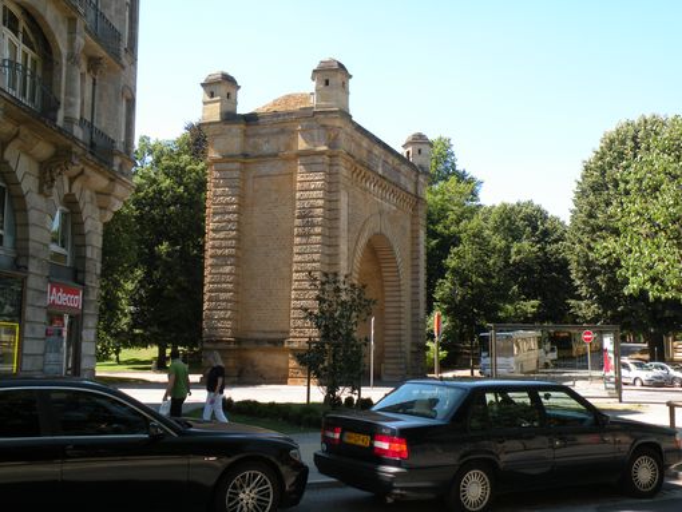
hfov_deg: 44.8
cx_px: 341
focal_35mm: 42
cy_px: 256
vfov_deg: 34.4
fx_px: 828
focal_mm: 7.4
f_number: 4.5
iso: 64
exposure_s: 1/158
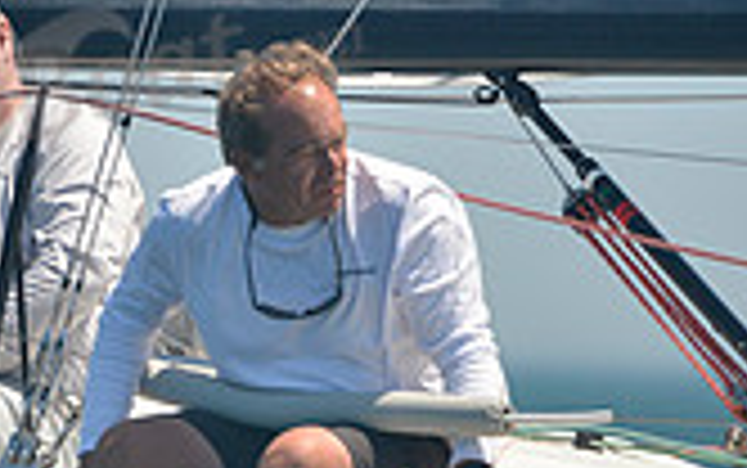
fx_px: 17418
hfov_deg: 2.5
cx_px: -500
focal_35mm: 855
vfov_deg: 1.5
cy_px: 398
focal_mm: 240
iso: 280
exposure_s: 1/1000
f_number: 6.3
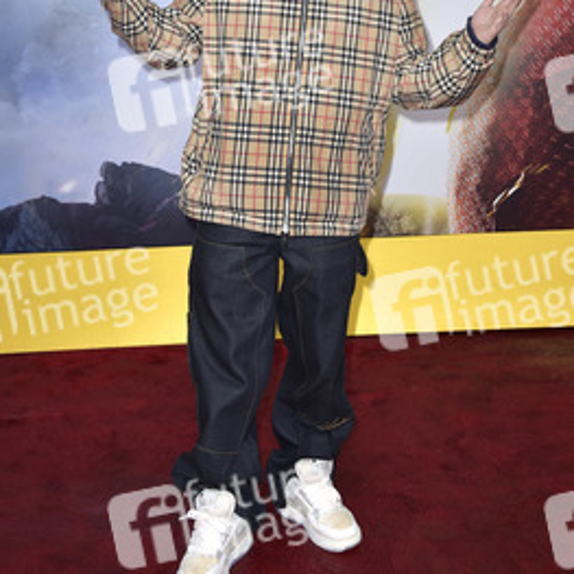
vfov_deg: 27.5
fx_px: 1163
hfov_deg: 27.7
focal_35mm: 62
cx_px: 285
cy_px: 190
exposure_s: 1/250
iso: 320
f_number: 6.3
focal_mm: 48
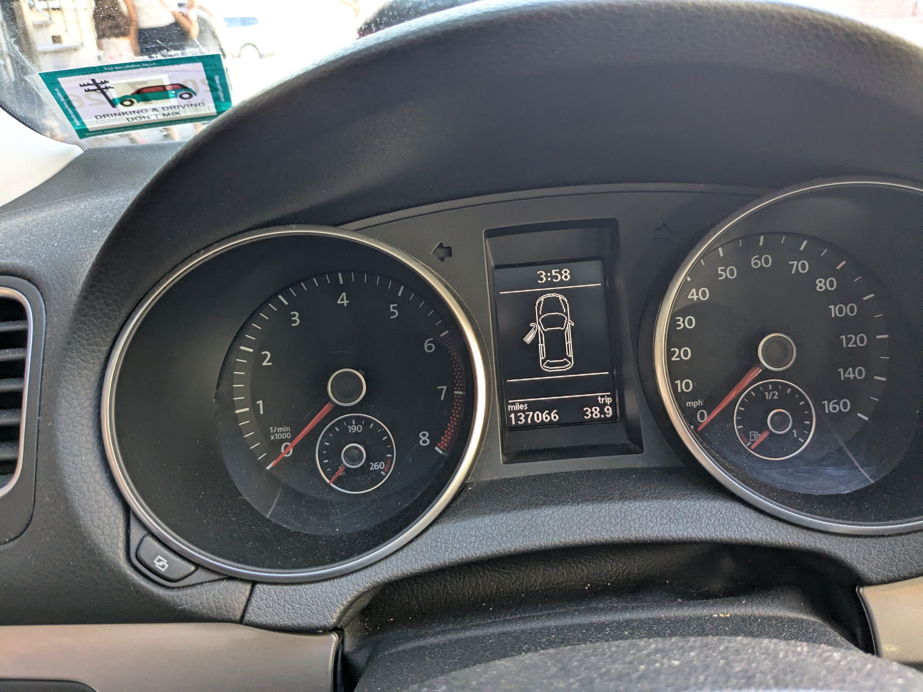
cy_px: 346
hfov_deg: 65.3
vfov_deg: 51.4
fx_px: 720
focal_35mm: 27
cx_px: 462
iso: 273
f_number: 1.73
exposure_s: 1/120
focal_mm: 4.38
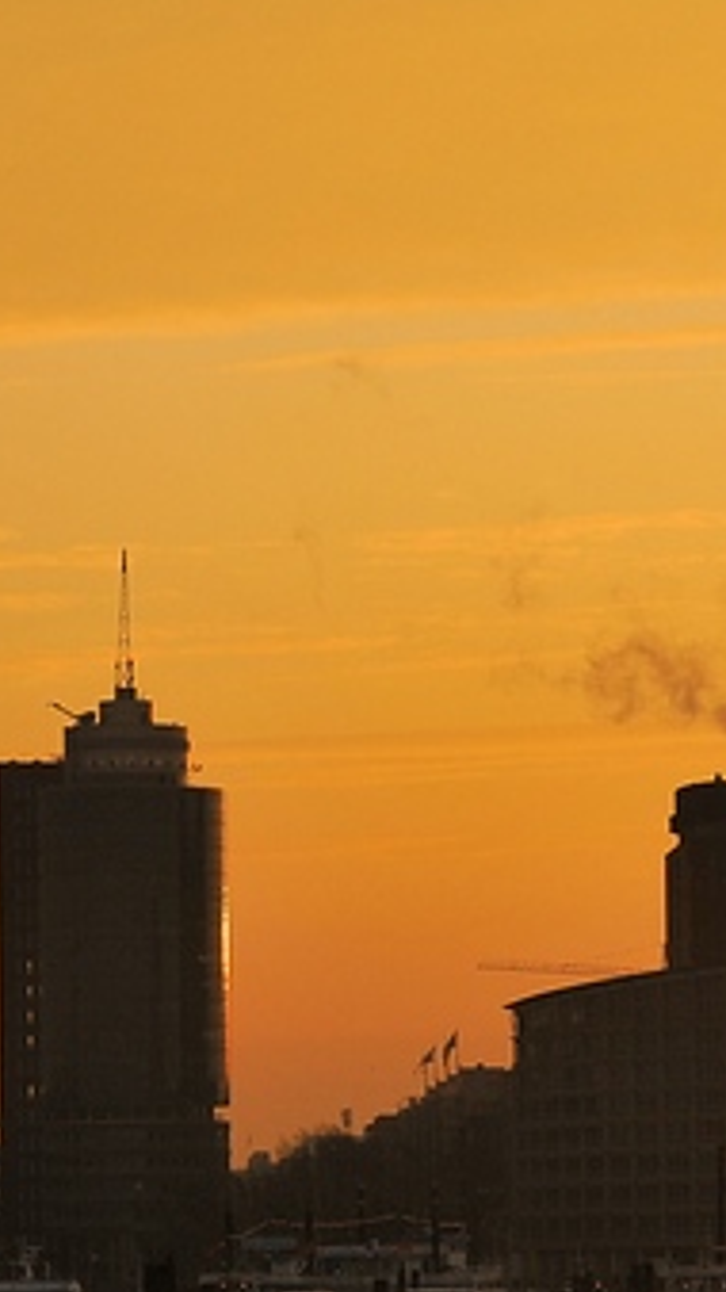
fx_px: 7944
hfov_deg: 5.2
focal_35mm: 232
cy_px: 564
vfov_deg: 9.3
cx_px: 1204
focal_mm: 75
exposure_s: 1/640
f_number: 5.6
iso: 200
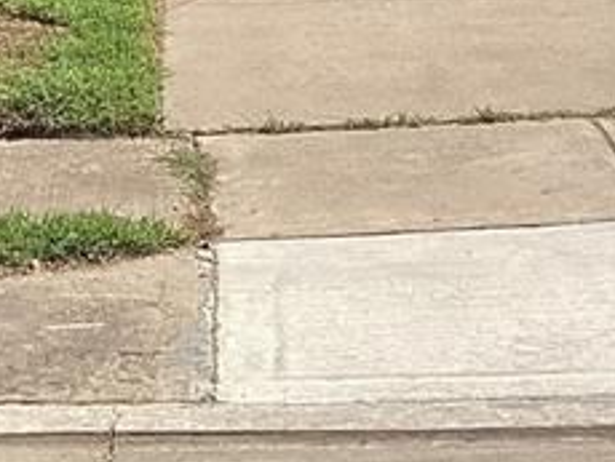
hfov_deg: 14.2
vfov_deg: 10.1
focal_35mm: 138
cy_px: -403
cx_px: 112
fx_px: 2454
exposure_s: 1/1597
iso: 25
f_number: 2.4
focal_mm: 3.3
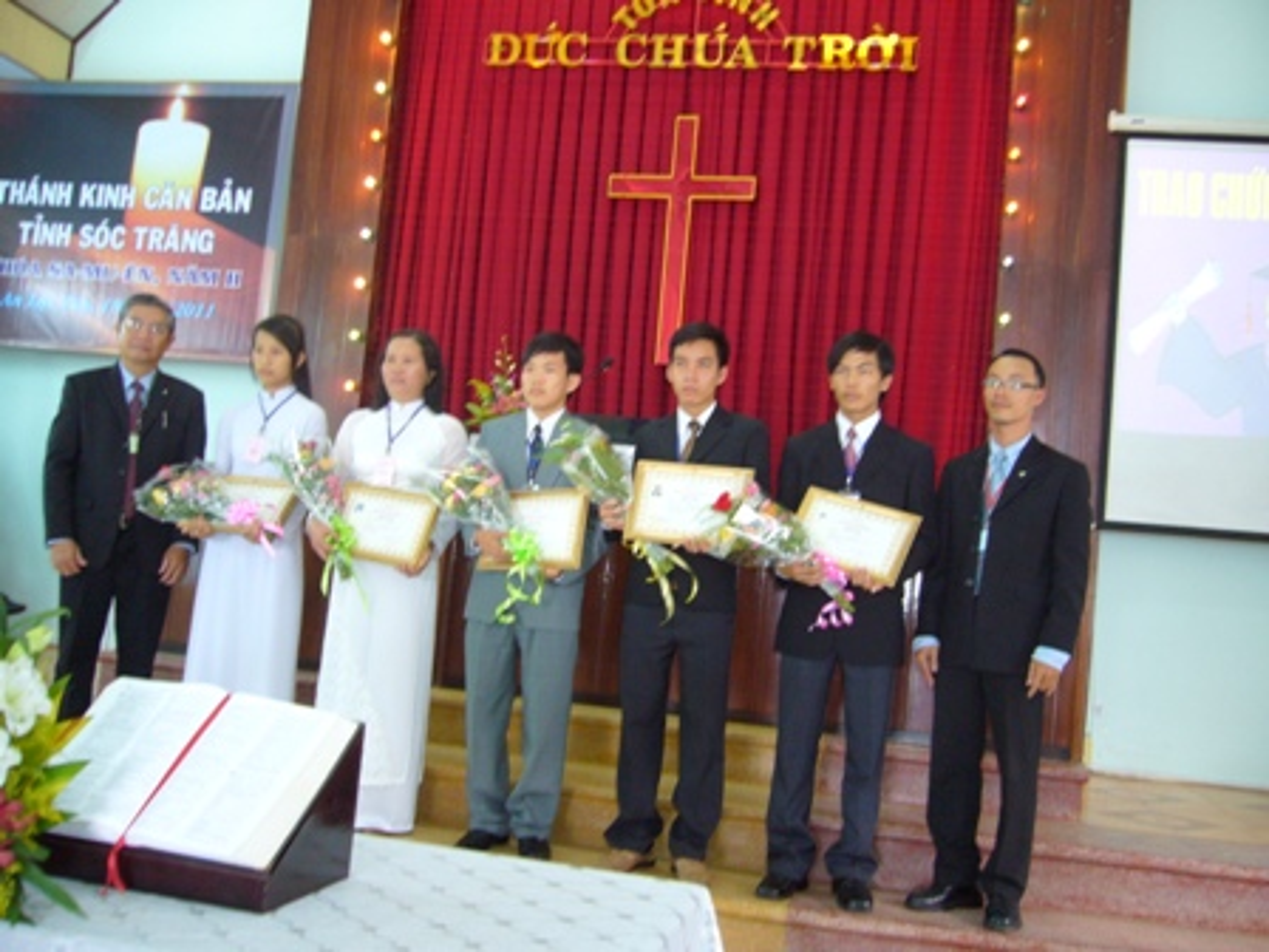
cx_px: 634
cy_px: 476
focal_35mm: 35
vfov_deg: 40.7
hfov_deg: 52.6
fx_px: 1283
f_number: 2.8
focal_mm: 5.8
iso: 125
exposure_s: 1/8
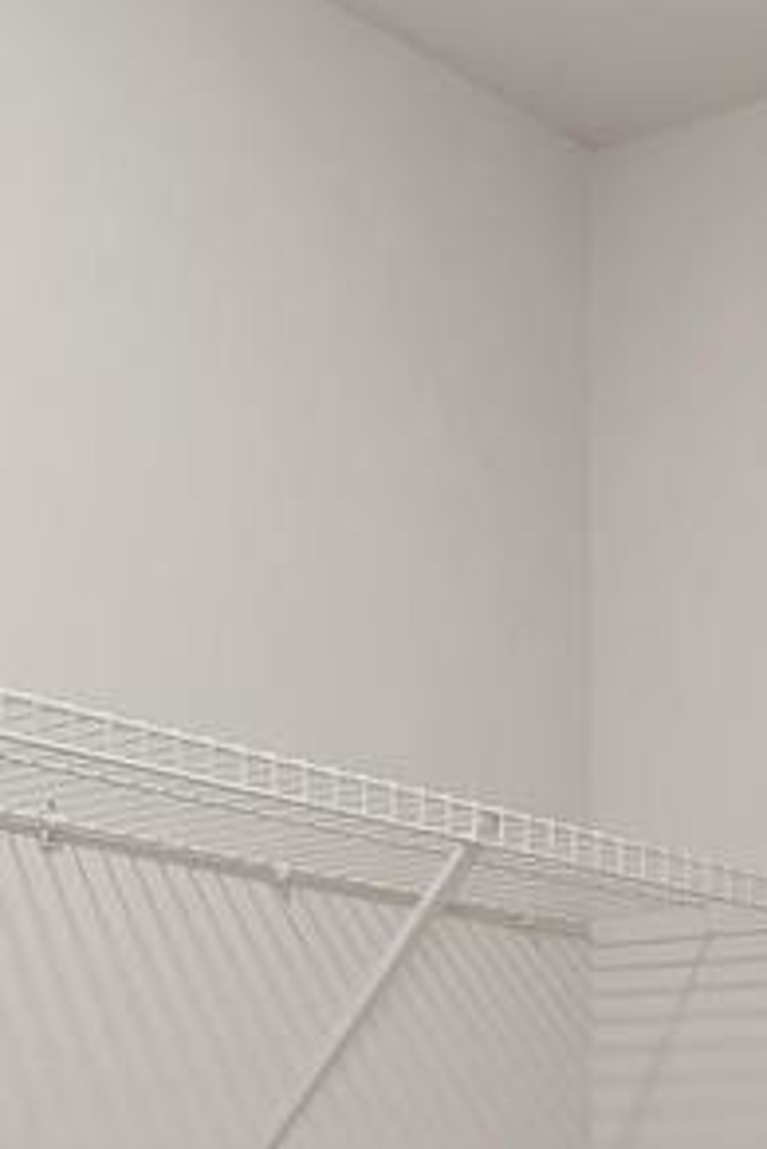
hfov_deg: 16.3
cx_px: 1259
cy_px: 1381
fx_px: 2362
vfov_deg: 24.7
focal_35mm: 74
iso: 100
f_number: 13
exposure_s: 1/2
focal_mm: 10
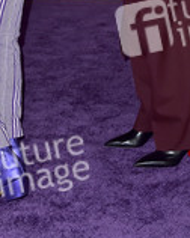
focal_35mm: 114
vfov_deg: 16.2
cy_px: -54
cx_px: 57
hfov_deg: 13.5
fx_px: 803
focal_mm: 48
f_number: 6.3
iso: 400
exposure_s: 1/250
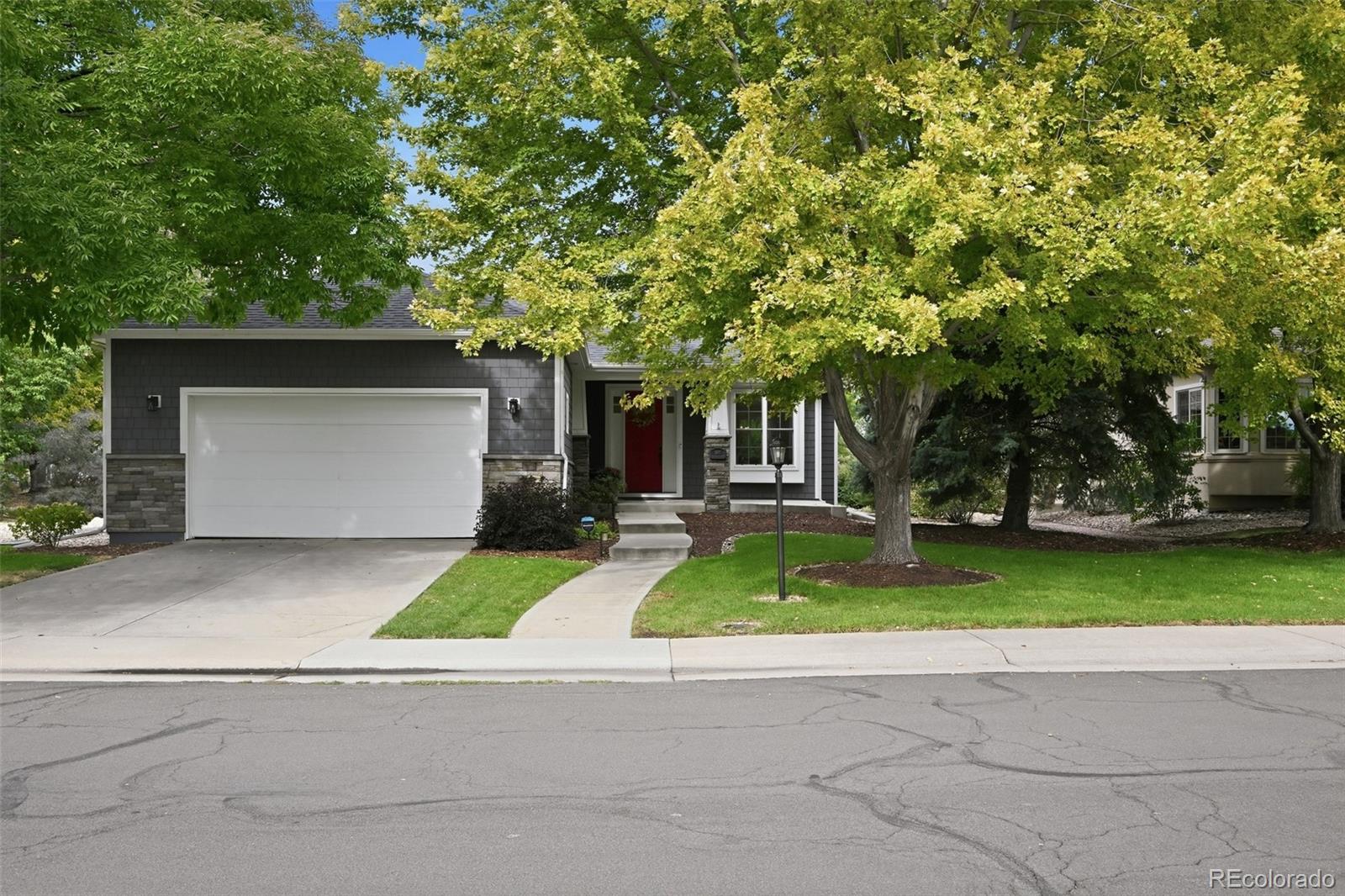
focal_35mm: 28
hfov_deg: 66.4
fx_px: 1027
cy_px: 448
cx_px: 672
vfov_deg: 47.1
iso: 400
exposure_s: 1/250
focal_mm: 27.5
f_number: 11
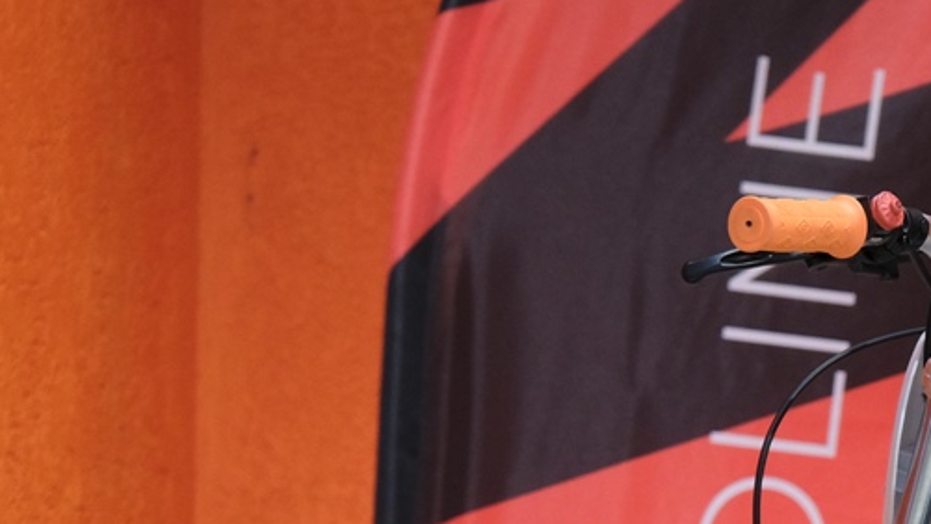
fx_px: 6024
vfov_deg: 5.0
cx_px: 1262
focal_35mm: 244
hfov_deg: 8.7
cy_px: 729
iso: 1250
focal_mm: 48.5
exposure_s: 1/60
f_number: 4
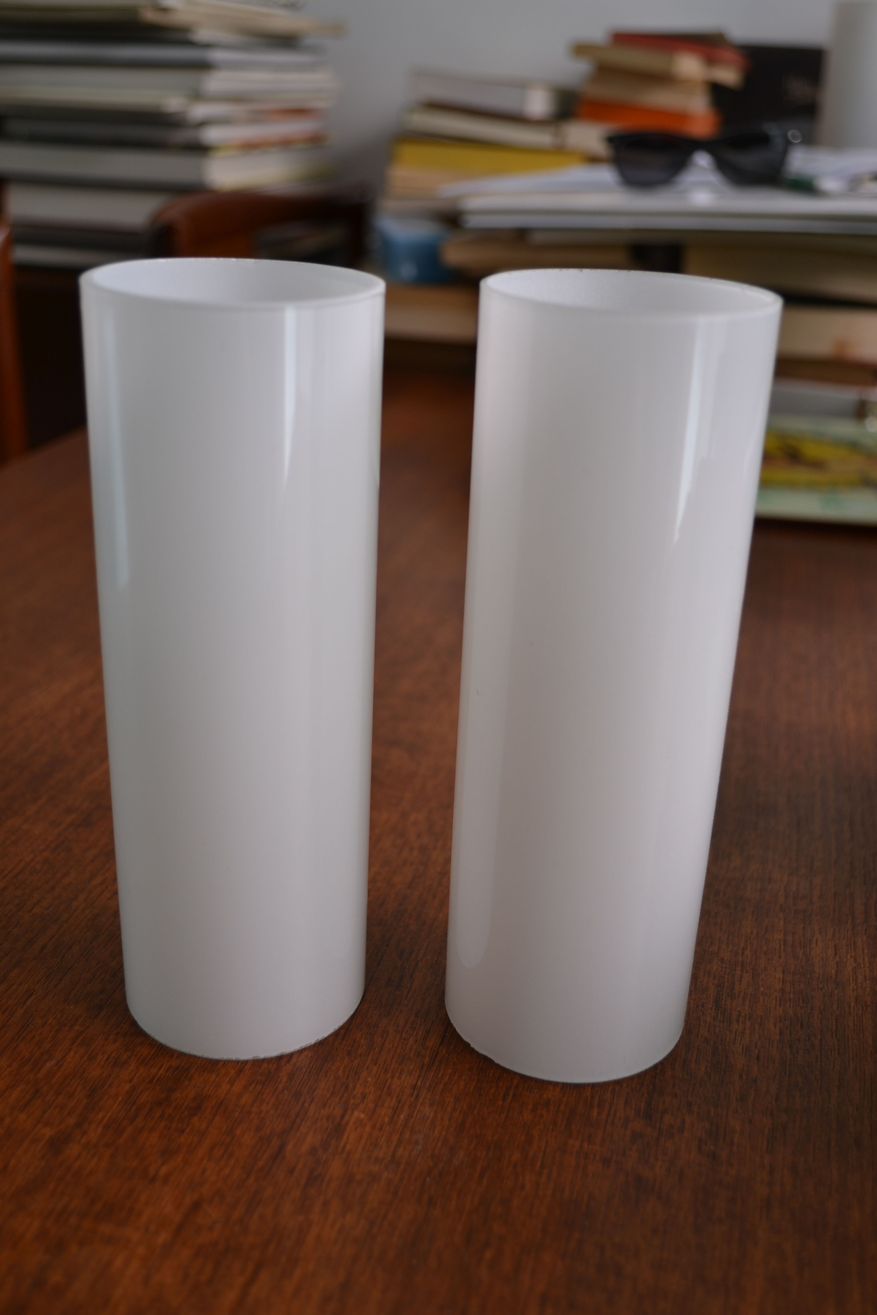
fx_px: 1315
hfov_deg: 36.9
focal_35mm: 36
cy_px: 658
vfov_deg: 53.1
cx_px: 438
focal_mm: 24
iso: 100
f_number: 4
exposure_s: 1/20
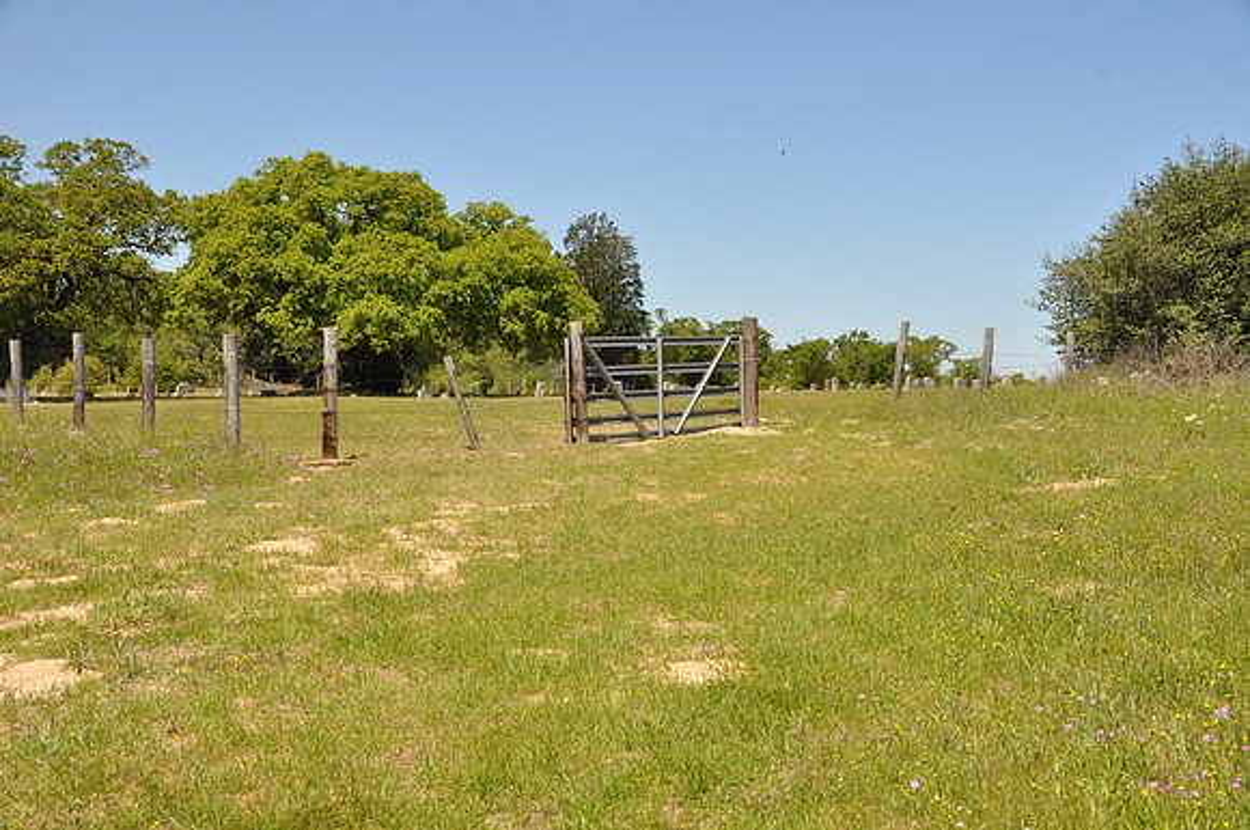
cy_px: 415
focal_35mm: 48
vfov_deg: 28.0
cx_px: 625
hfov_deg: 41.2
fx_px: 1664
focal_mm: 32
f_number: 13
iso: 200
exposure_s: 1/160
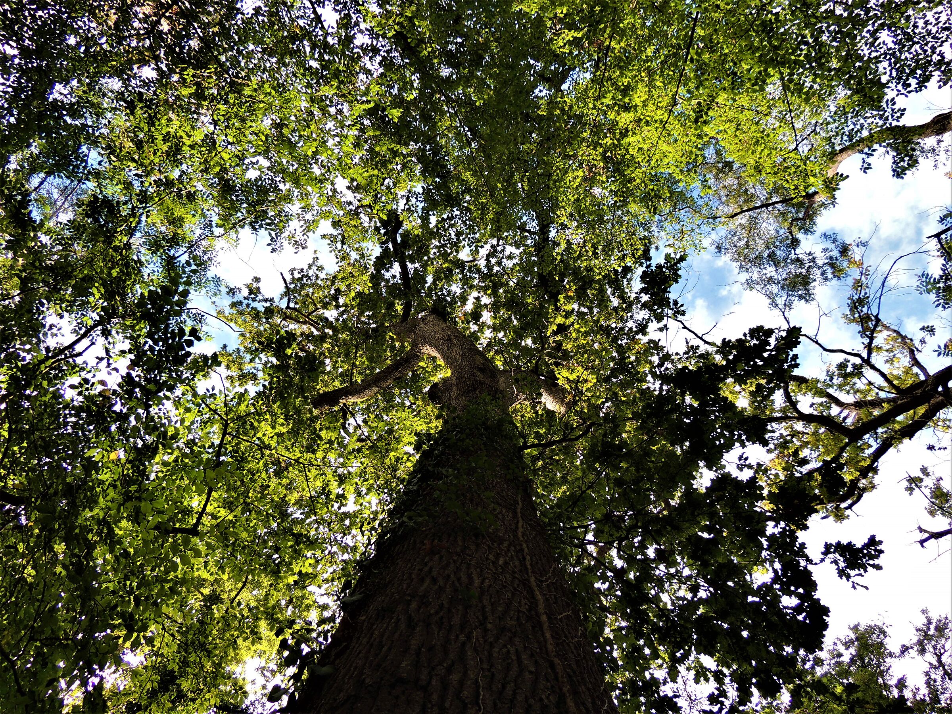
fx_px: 660
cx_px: 476
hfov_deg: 71.6
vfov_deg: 56.8
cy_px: 357
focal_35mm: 24
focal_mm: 4.3
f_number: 3
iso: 100
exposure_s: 1/250
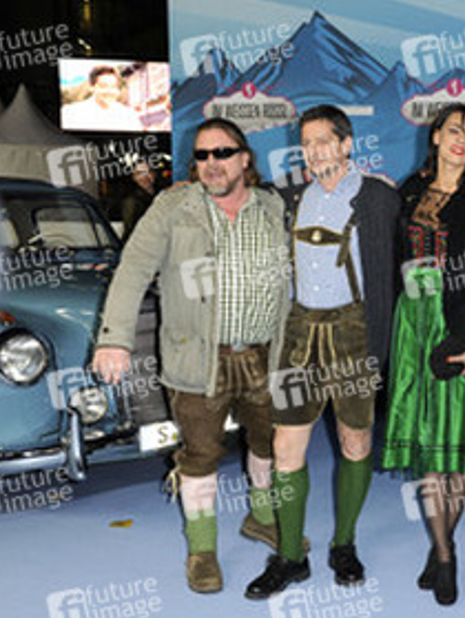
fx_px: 858
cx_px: 487
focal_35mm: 48
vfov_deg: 39.6
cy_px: 328
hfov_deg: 28.1
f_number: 5
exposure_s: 1/200
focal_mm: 31
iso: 1000
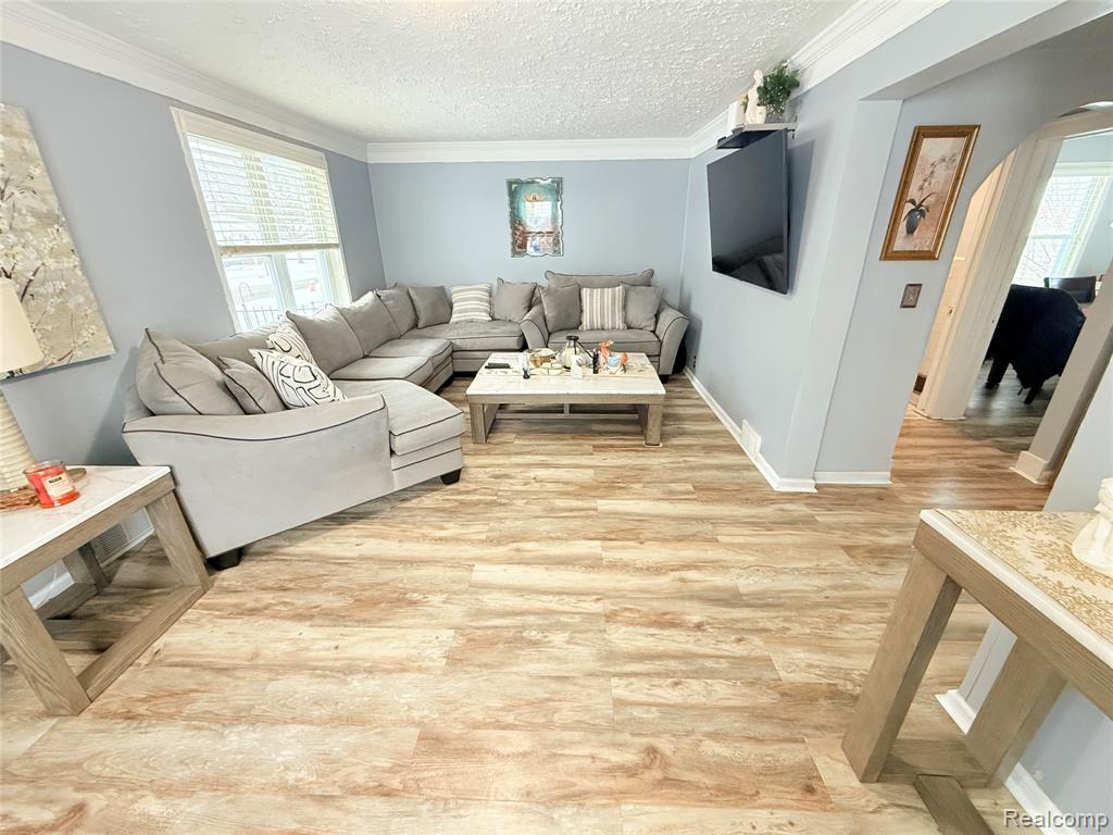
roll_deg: +1.3
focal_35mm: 14
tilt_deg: -22.1
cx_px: 556
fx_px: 450
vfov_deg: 85.7
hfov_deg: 102.1
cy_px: 418
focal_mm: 2.22
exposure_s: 1/120
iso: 500
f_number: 2.2
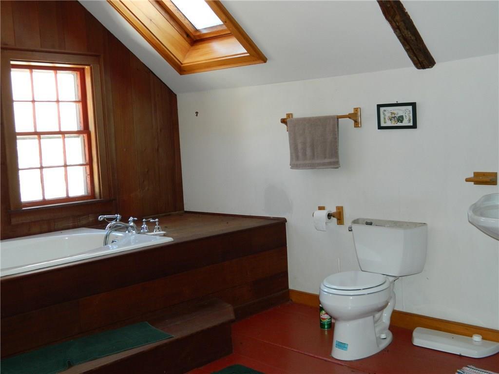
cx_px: 250
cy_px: 187
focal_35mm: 41
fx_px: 591
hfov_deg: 45.8
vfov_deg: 35.1
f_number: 3.5
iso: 200
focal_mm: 7.3
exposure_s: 1/30
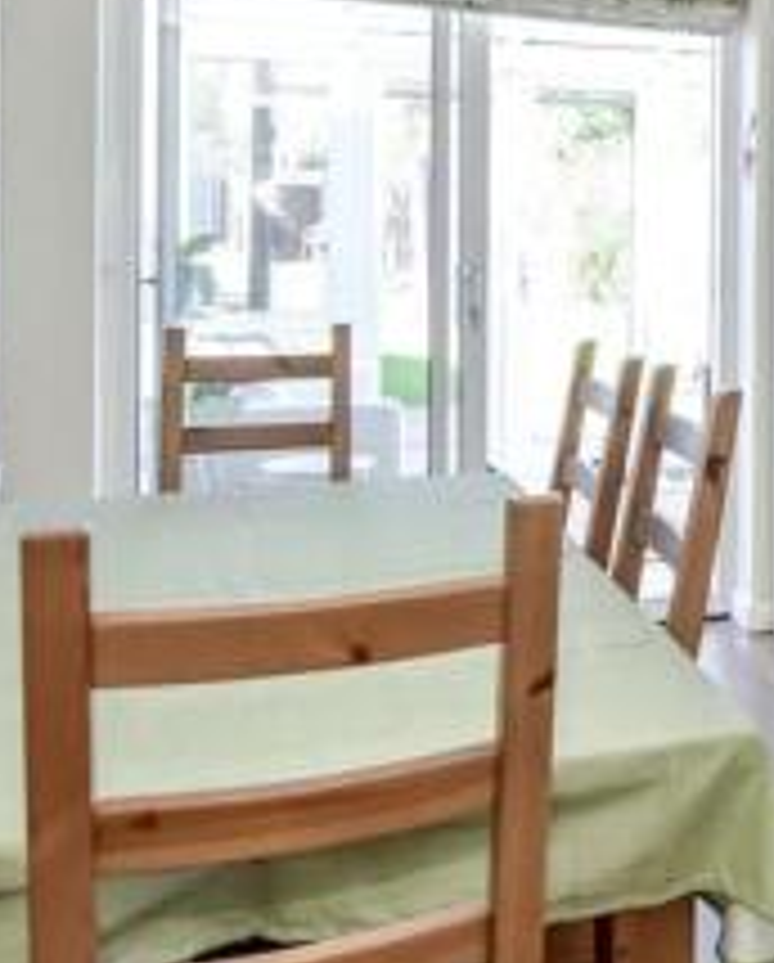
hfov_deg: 31.2
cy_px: 227
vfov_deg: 41.4
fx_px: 1228
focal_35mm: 43
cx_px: 844
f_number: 8
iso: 640
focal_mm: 10
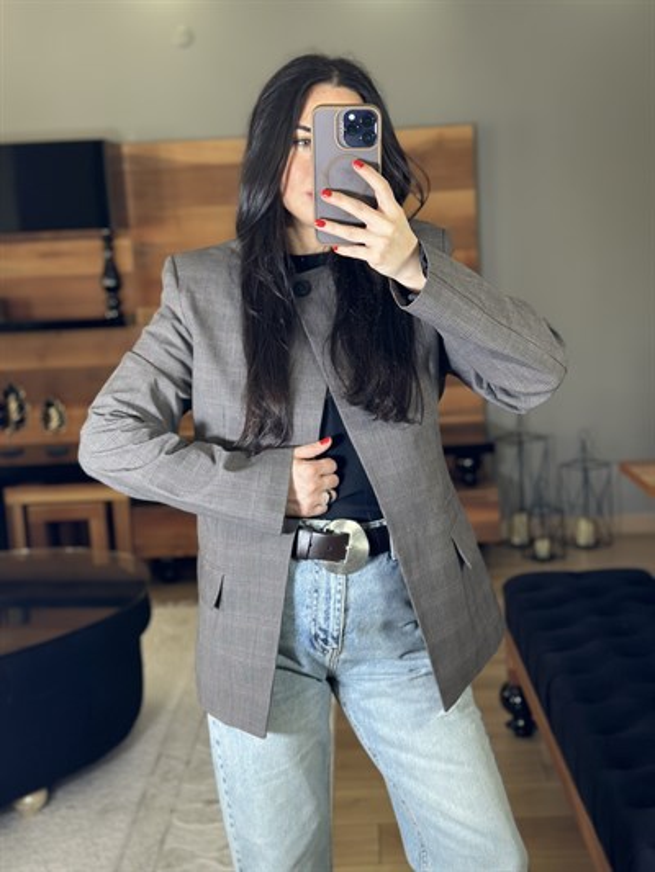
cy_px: 436
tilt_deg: -17.3
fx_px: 1211
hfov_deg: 30.3
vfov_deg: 39.6
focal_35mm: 48
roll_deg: +2.4
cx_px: 328
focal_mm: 6.86
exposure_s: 1/132
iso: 100
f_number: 1.78
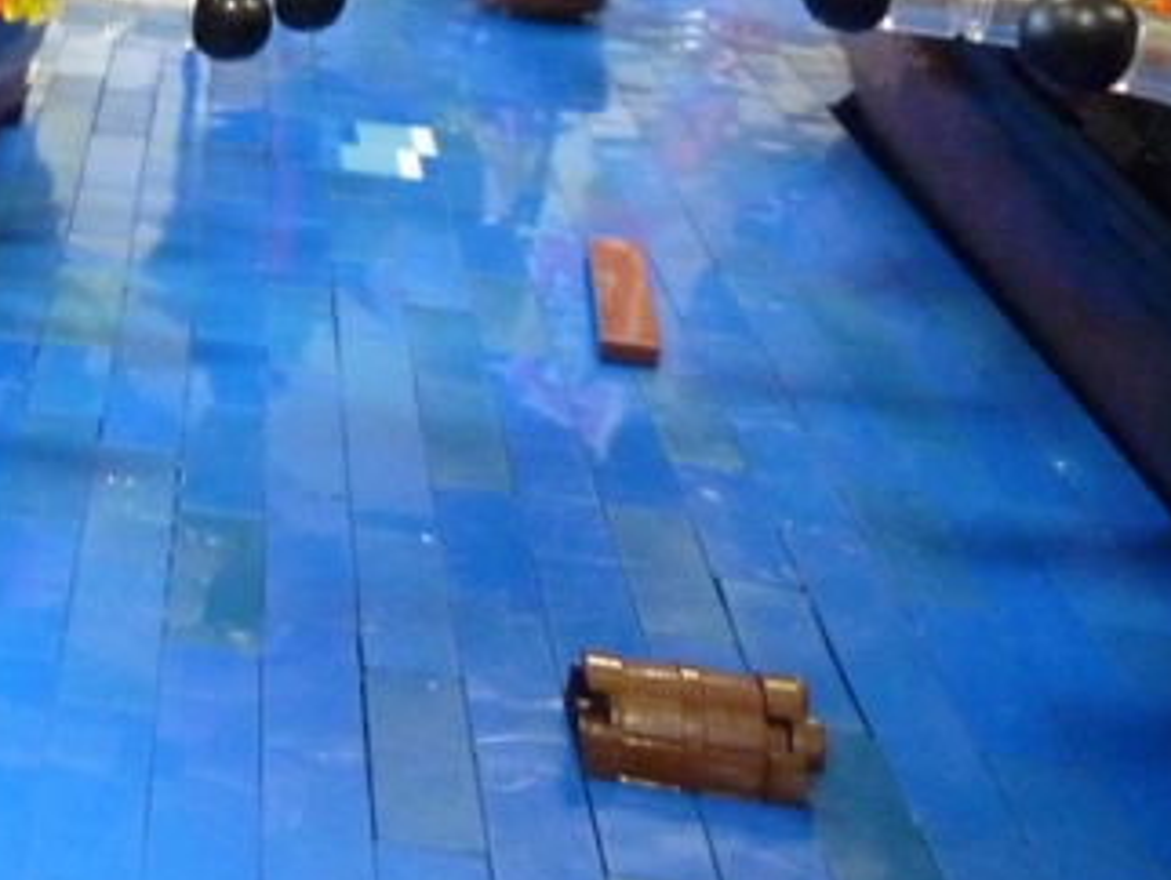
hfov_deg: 24.7
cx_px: -193
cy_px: -76
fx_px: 2437
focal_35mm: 72
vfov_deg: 19.6
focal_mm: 5.2
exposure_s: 1/15
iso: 800
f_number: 3.3
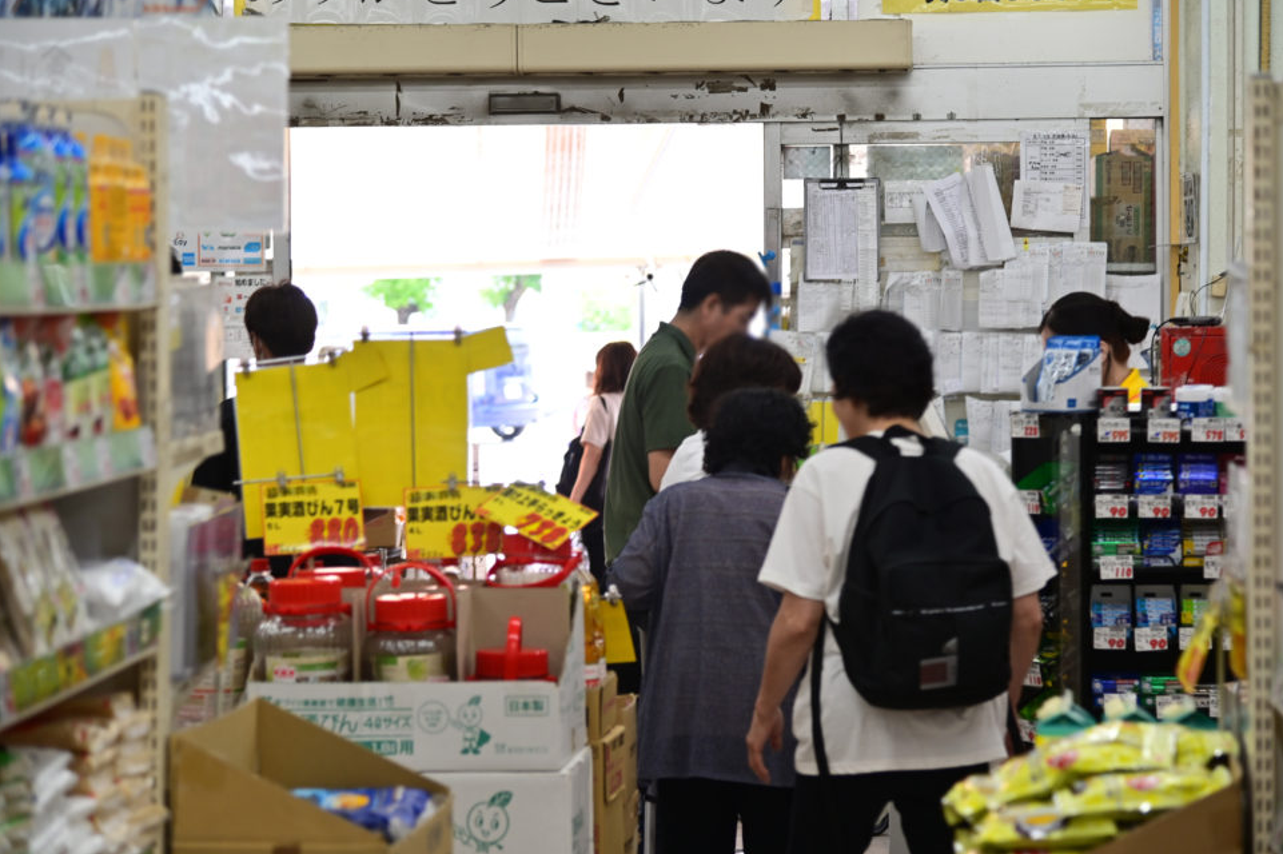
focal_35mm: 98
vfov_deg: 14.0
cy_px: 434
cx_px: 668
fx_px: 3491
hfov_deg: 20.8
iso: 320
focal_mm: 92
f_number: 4
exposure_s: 1/100
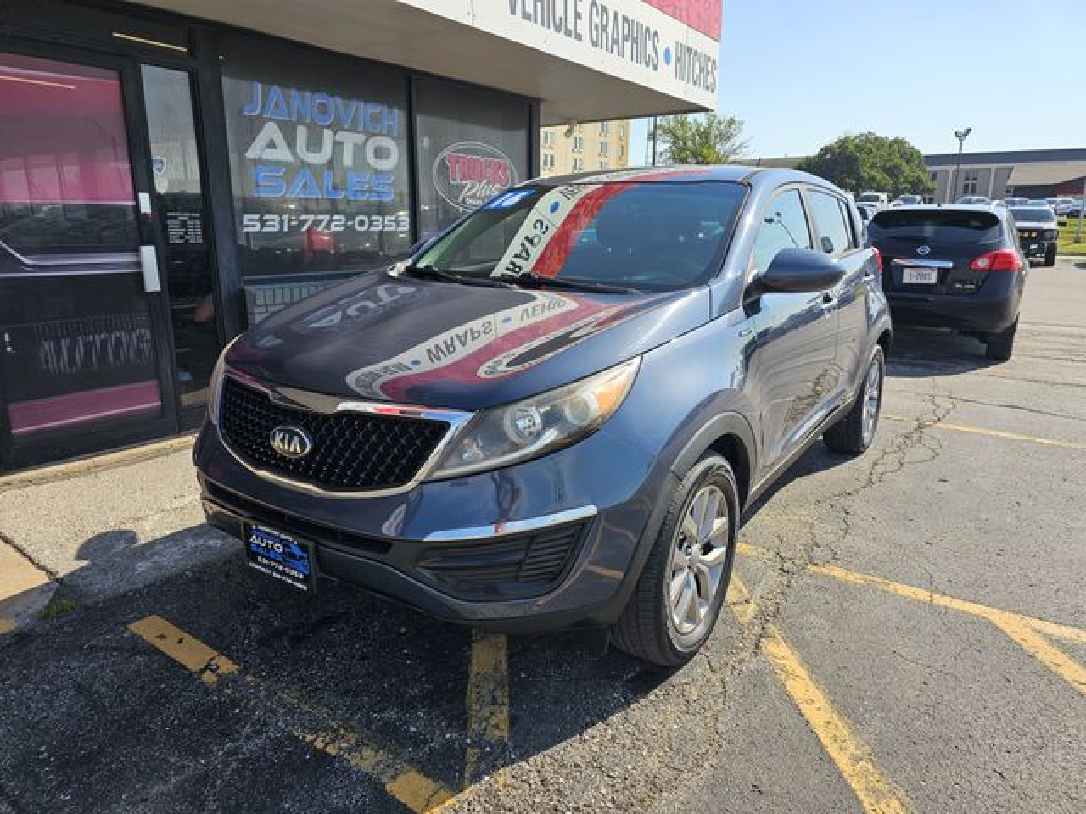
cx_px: 543
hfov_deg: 73.9
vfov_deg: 58.9
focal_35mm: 23
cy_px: 407
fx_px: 722
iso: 10
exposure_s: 1/514
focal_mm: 6.3
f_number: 1.7
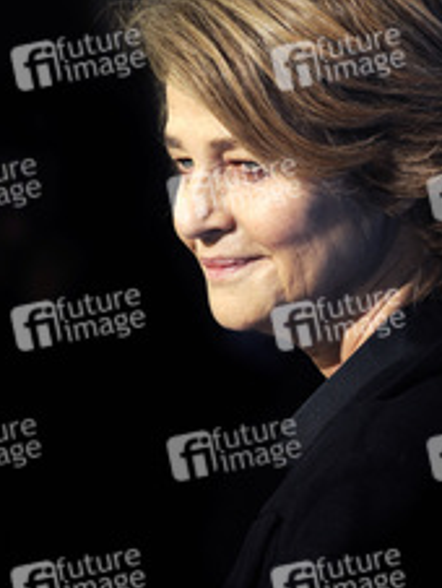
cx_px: 9
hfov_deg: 3.9
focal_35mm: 383
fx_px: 6508
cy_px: 255
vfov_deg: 5.2
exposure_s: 1/200
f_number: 5.6
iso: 200
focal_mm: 200
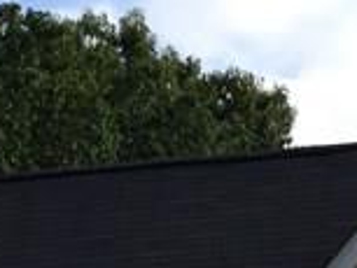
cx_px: 189
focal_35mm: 194
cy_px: 704
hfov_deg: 10.2
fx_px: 2002
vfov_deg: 7.1
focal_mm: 4.15
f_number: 2.2
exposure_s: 1/989
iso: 32
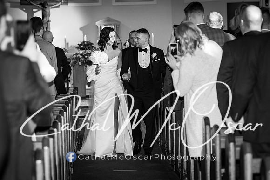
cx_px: 139
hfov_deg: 16.4
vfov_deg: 11.0
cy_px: 93
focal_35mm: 125
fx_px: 935
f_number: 2.8
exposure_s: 1/250
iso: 400
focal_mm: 100
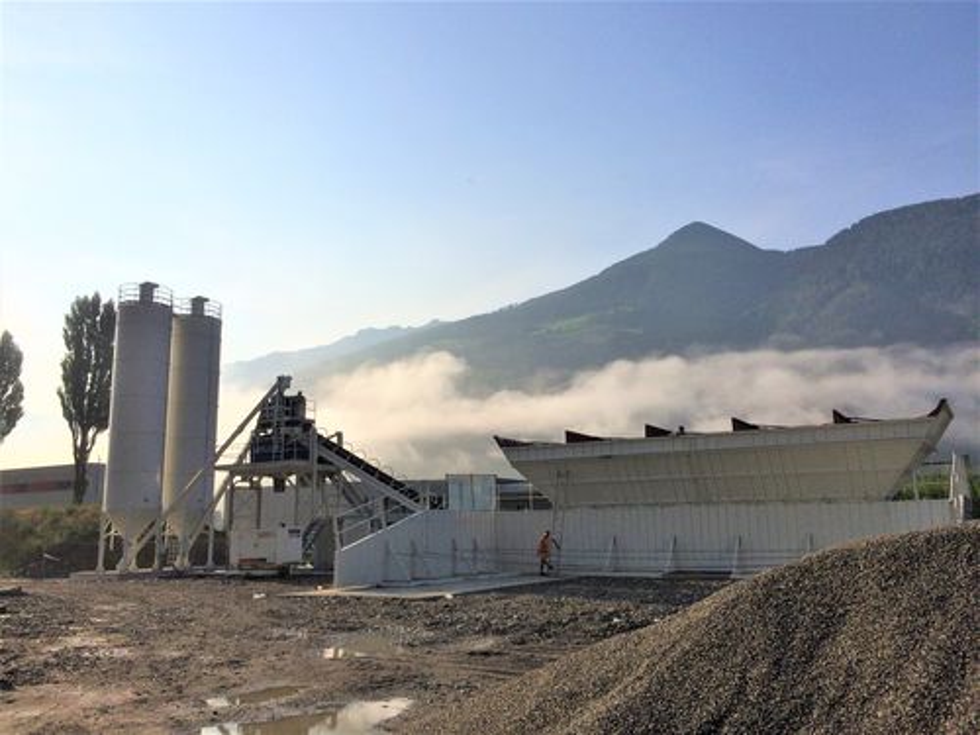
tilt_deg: +9.6
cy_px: 368
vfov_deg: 48.2
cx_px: 490
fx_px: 821
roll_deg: +0.8
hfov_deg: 61.7
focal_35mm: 29
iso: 40
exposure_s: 1/6849
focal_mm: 4.15
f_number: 2.2
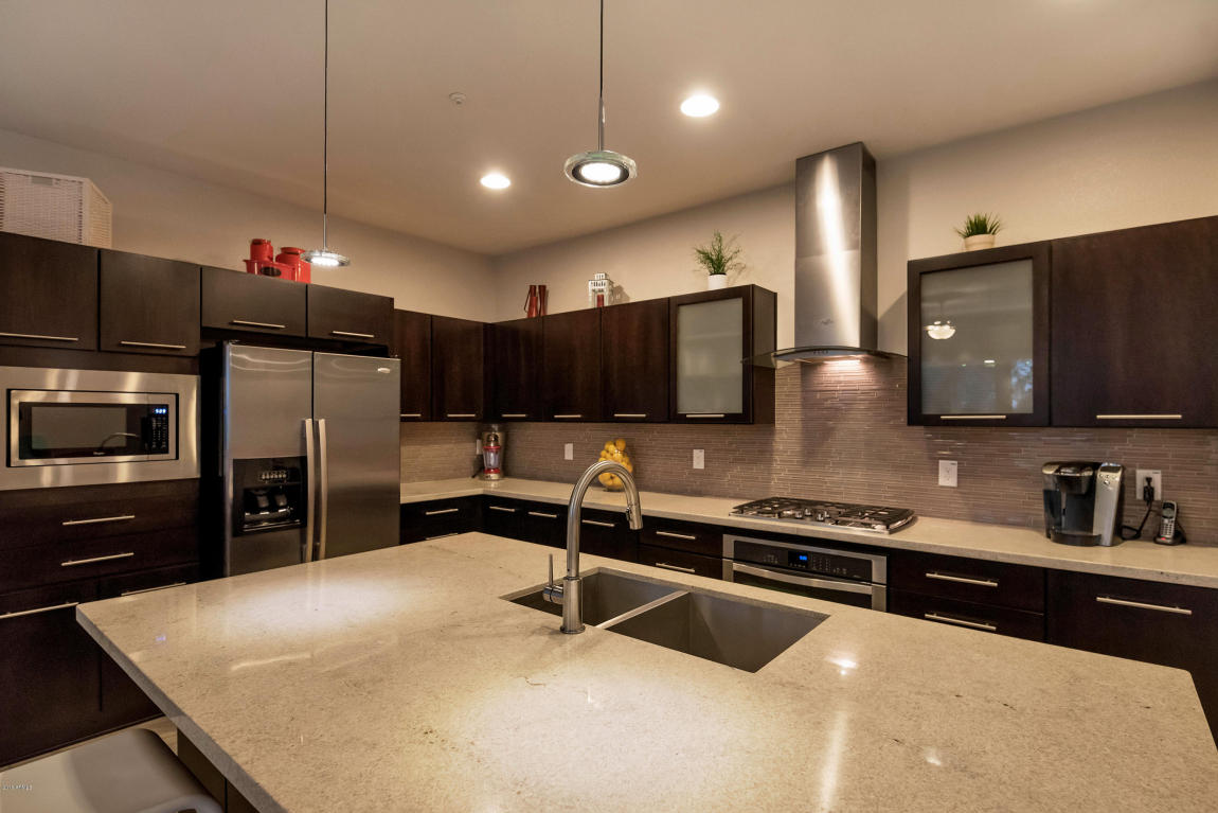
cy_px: 406
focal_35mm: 17
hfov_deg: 93.3
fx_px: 575
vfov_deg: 70.5
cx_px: 609
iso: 2000
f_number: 4.8
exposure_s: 1/60
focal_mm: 17
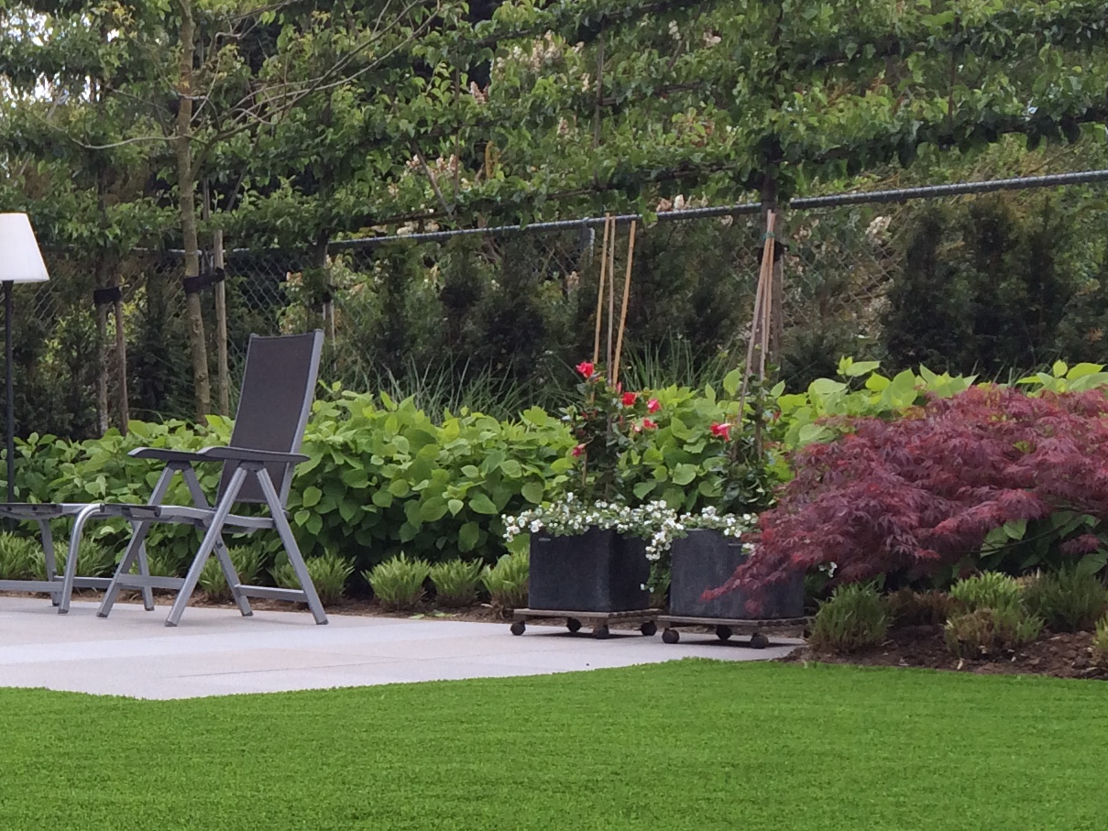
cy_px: 640
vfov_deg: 18.1
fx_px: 2593
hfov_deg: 22.2
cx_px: -236
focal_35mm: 81
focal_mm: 4.12
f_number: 2.2
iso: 32
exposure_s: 1/244
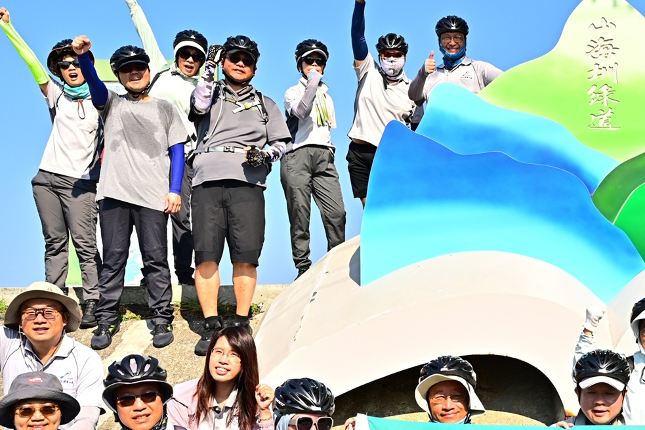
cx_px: 574
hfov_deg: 32.3
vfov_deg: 22.9
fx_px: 1057
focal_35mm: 59
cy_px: 279
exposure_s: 1/320
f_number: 8
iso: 100
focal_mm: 29
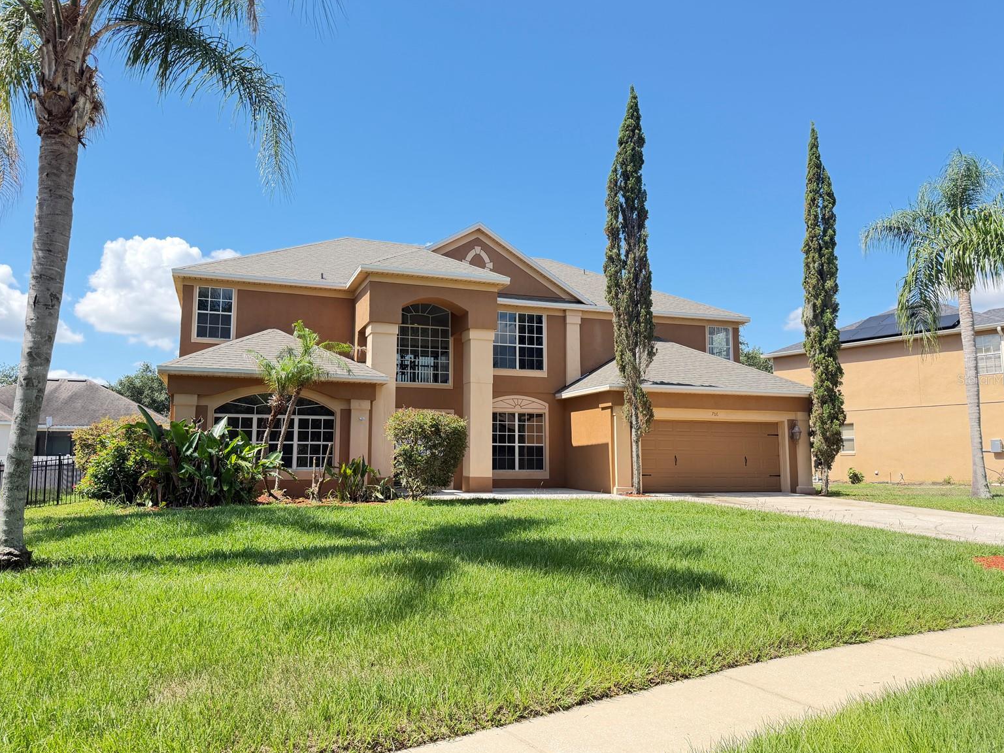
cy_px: 379
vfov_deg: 54.9
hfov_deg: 69.4
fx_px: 725
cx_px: 496
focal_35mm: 25
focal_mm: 6.76
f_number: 1.78
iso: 100
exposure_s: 1/992
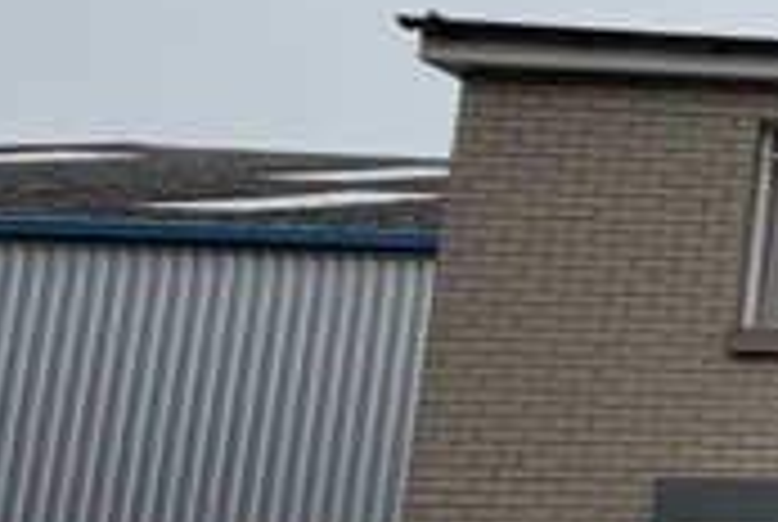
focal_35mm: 86
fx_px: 1862
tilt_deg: +7.9
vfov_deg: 15.7
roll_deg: -0.6
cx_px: 2177
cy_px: 513
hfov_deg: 12.5
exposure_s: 1/770
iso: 40
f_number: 2.2
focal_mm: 2.22
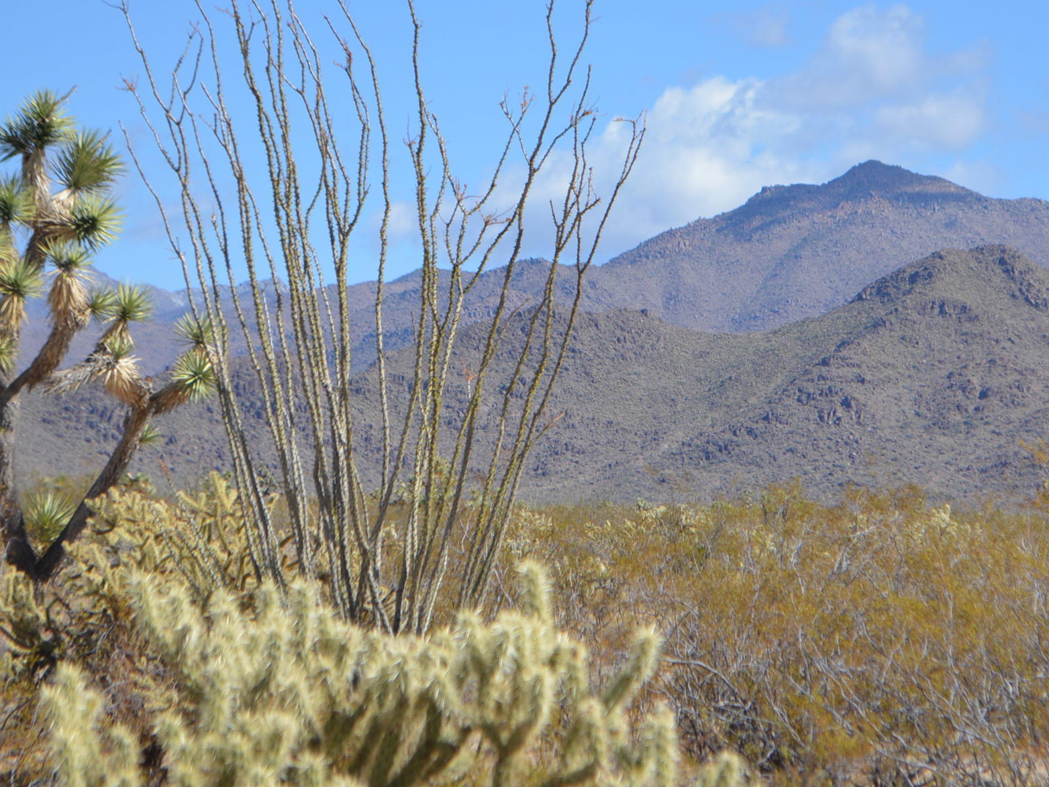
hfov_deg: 13.0
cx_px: 667
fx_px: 4605
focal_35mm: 152
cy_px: 347
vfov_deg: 9.8
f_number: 6.3
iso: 400
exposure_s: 1/1600
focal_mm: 55
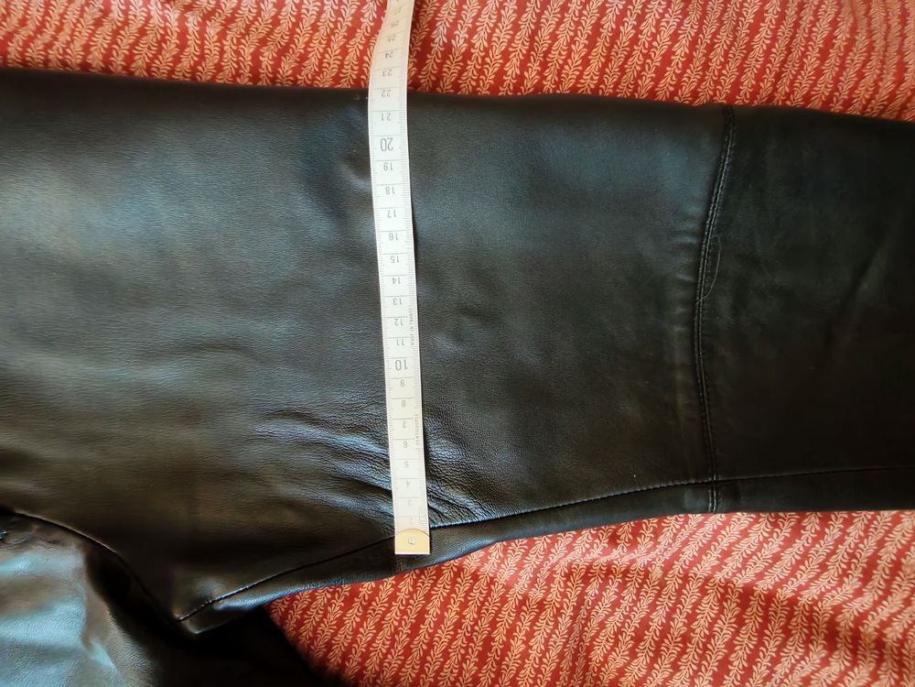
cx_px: 458
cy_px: 344
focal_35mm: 16
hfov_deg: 94.5
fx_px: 423
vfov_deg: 78.1
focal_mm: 1.96
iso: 400
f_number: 2.2
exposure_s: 1/33
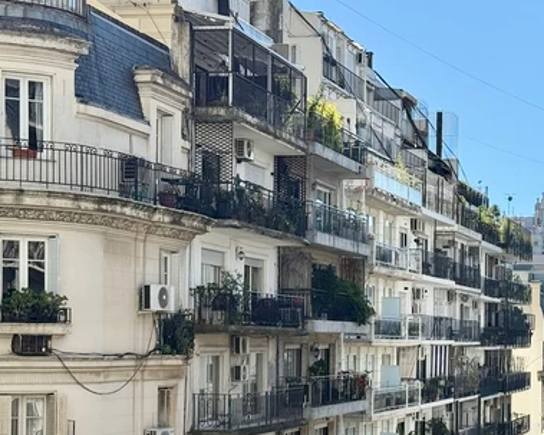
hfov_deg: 19.3
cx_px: 395
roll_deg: -0.8
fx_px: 1594
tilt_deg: -0.4
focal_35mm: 99
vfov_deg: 15.5
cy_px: 342
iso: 80
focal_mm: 6.76
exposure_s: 1/3704
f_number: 1.78
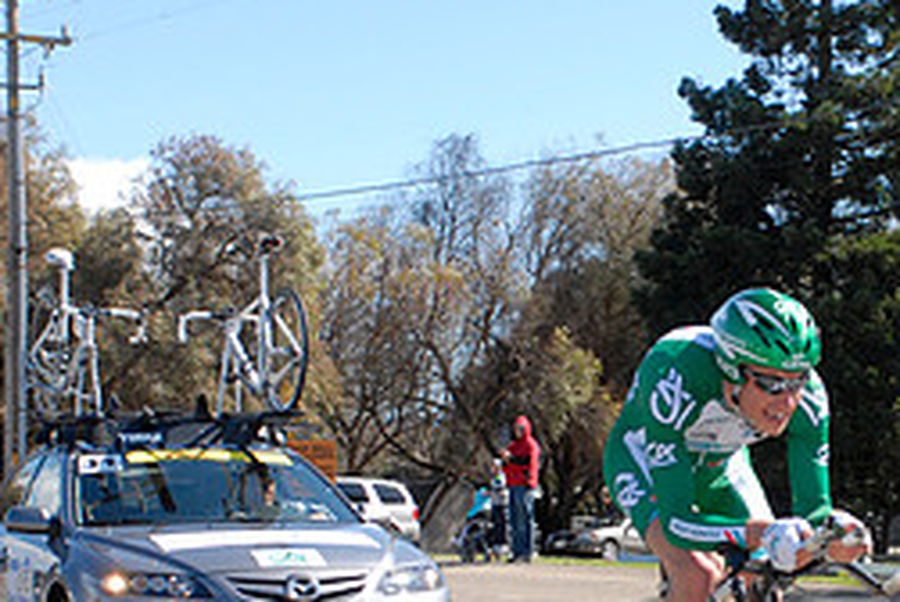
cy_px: 473
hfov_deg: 20.6
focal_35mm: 97
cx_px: 810
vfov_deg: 14.1
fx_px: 2428
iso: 400
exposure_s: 1/1000
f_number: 5.6
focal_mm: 28
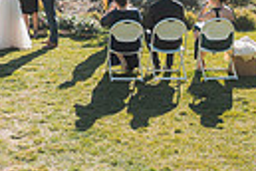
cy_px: -120
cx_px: 4
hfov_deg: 23.3
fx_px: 597
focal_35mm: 84
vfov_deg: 14.6
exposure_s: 1/1600
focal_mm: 18
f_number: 2.8
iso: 200
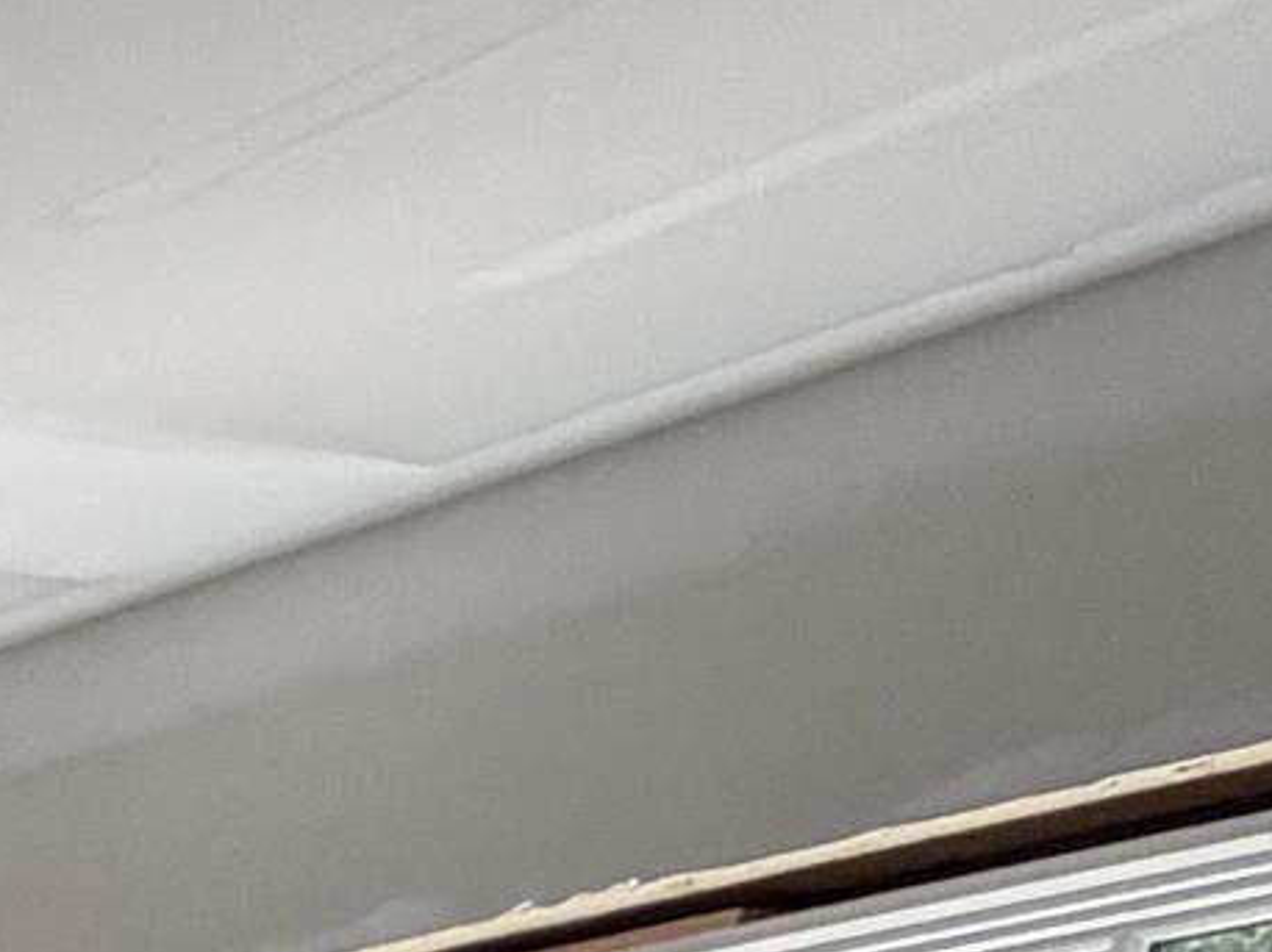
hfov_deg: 11.7
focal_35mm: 94
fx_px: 3452
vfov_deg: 10.5
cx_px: -2477
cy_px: 2950
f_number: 2.2
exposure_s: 1/121
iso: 100
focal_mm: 2.22
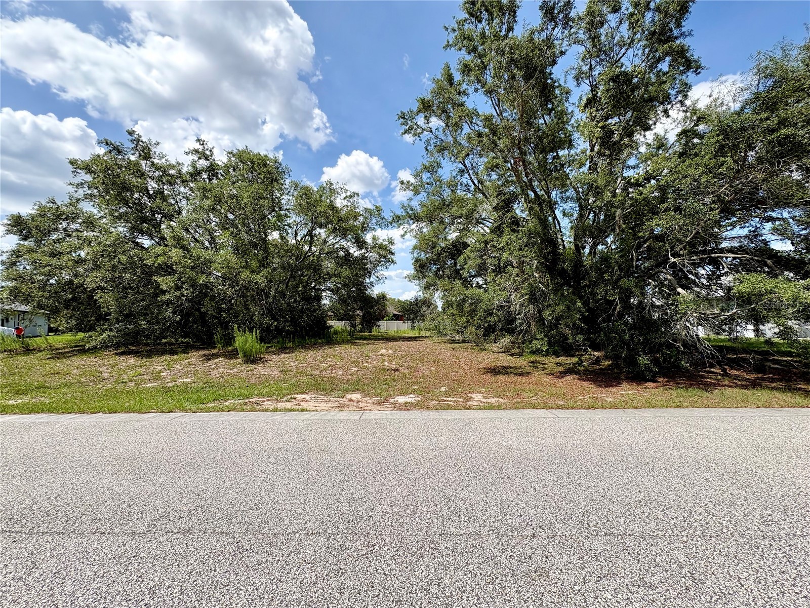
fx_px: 328
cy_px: 304
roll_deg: +0.7
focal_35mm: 14
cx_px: 405
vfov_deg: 85.7
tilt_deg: +3.2
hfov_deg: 102.1
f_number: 2.2
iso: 40
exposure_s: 1/1395
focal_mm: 2.22
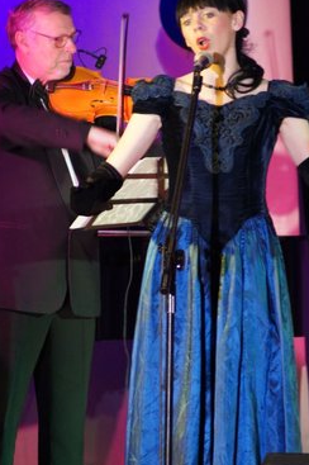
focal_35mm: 674
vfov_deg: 3.1
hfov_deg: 2.0
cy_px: 212
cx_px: 186
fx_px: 8693
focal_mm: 300
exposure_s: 1/20
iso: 1600
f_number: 5.6
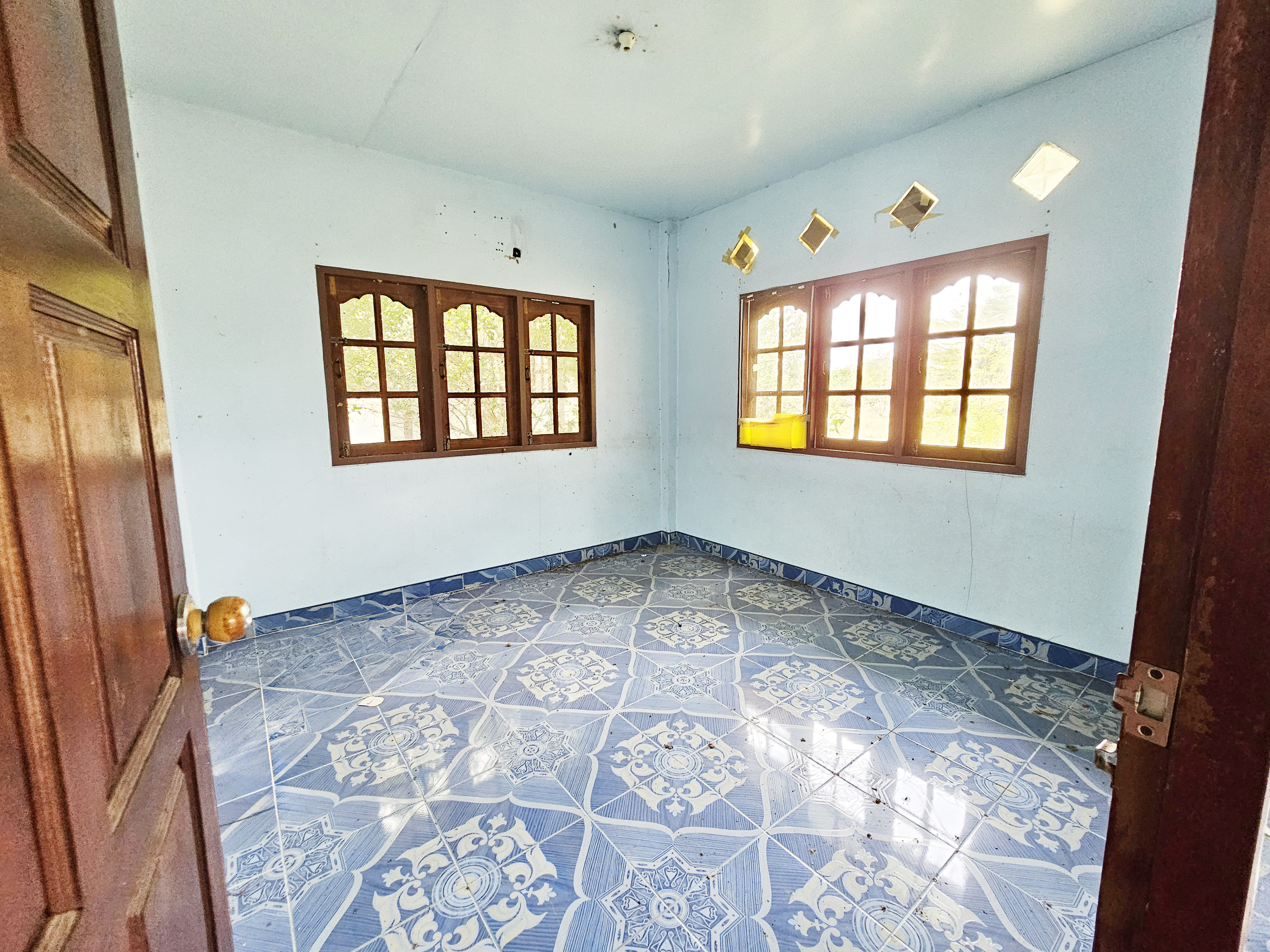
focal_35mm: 13
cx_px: 635
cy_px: 476
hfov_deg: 106.2
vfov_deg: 89.9
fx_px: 477
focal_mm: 2.2
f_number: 2.2
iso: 320
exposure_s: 1/33
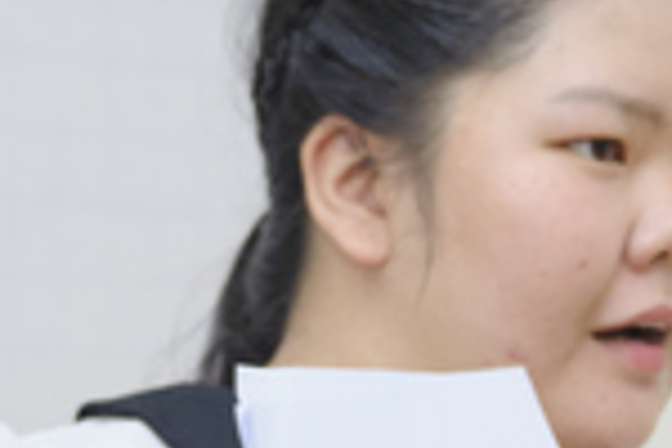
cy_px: 482
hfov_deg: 10.3
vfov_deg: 6.8
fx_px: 3733
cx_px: 515
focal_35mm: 200
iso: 800
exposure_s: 1/100
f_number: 3.6
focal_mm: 31.5
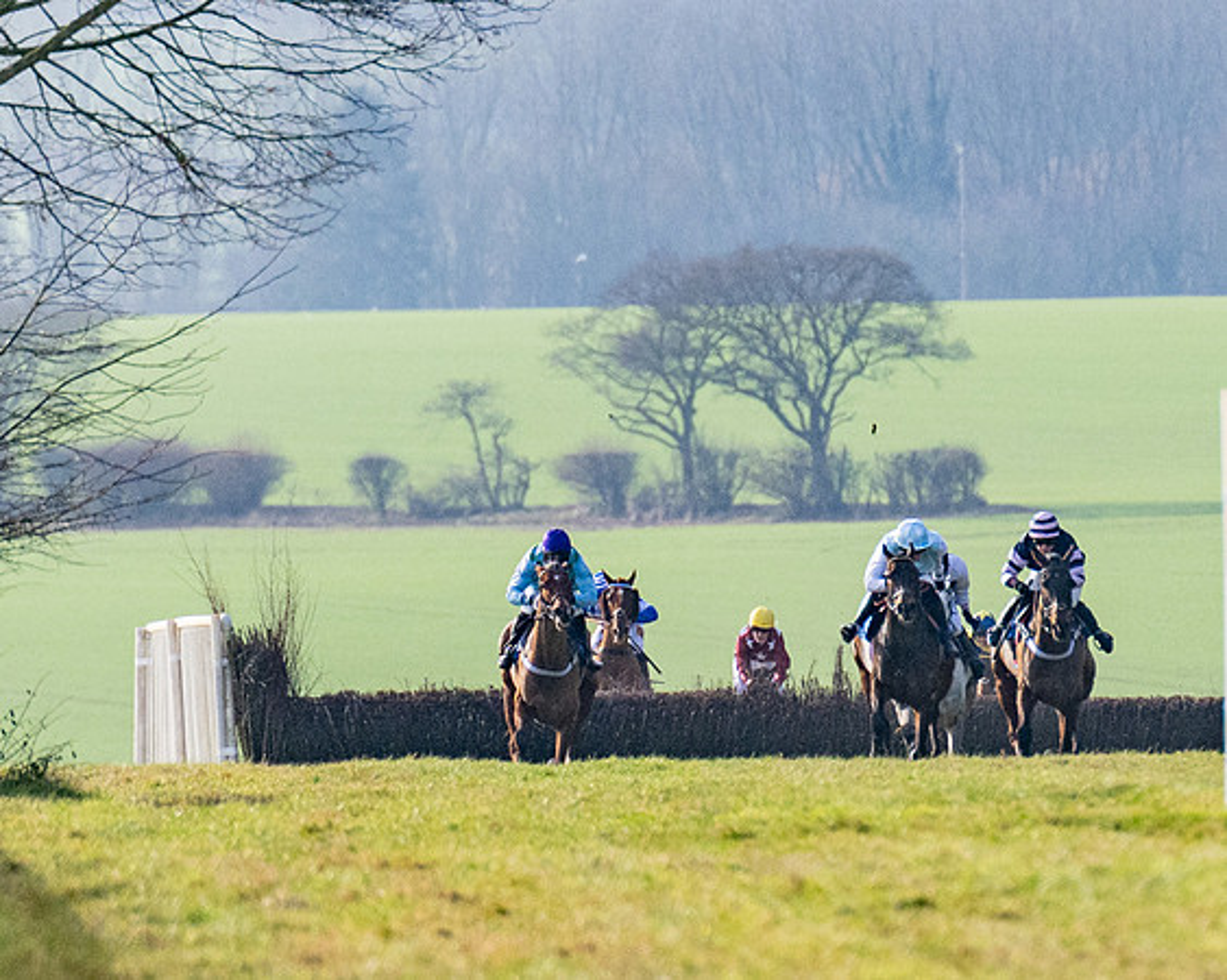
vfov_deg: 1.6
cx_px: 1348
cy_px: 313
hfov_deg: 2.0
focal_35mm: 979
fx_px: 35524
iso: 400
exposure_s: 1/3200
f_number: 4
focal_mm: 280
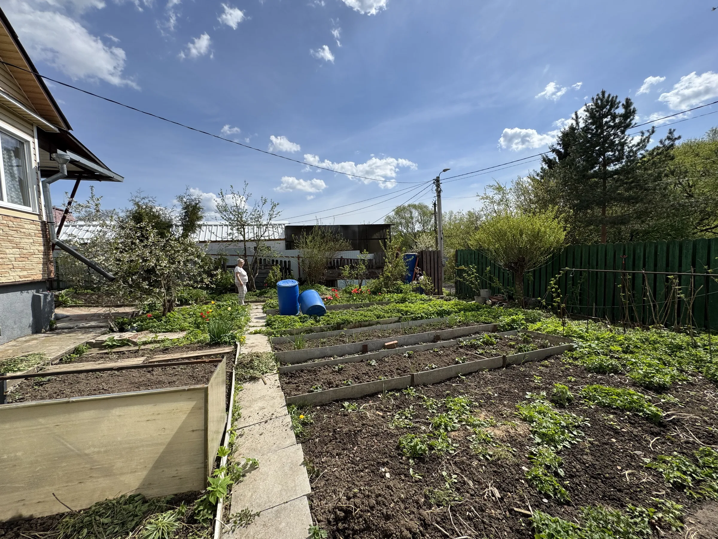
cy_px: 270
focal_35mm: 14
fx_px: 290
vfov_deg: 85.7
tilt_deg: -2.3
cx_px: 359
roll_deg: +3.0
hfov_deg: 102.1
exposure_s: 1/2415
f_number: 2.2
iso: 50
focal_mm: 2.22
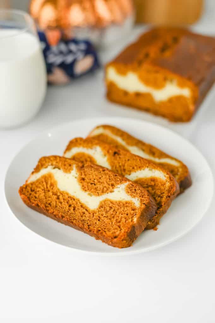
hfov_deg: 26.9
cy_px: 162
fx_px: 449
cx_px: 108
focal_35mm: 50
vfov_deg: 39.6
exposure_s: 1/200
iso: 160
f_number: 3.2
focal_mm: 50
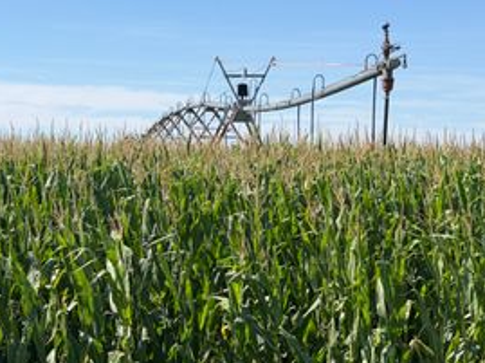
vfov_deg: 19.1
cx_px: 167
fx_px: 1077
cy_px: 232
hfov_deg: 25.3
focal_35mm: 77
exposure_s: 1/4098
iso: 64
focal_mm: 6.76
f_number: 1.78
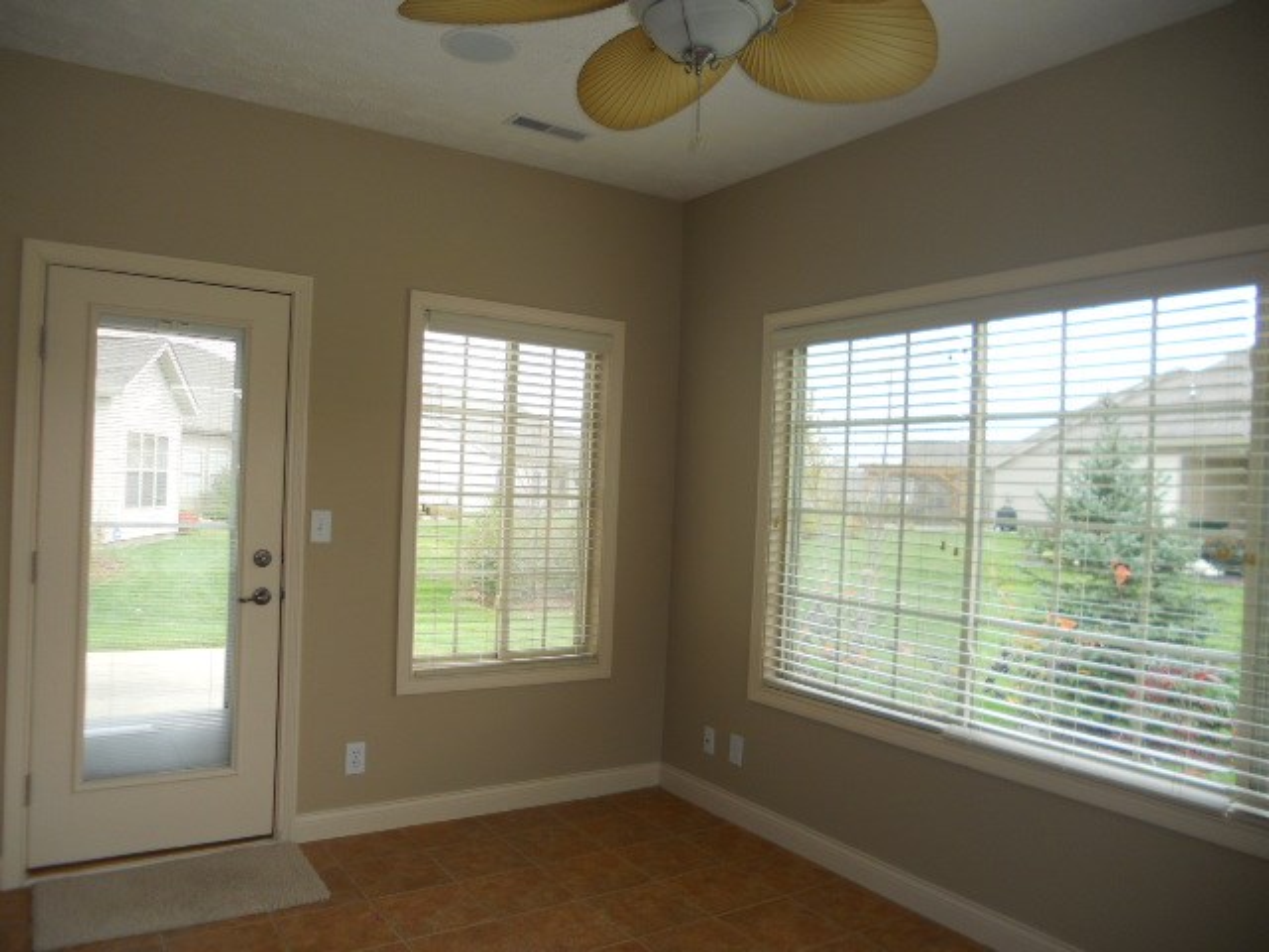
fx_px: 990
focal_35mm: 27
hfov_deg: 65.3
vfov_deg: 51.4
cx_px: 634
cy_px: 476
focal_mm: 4.9
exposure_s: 1/30
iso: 80
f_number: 3.2
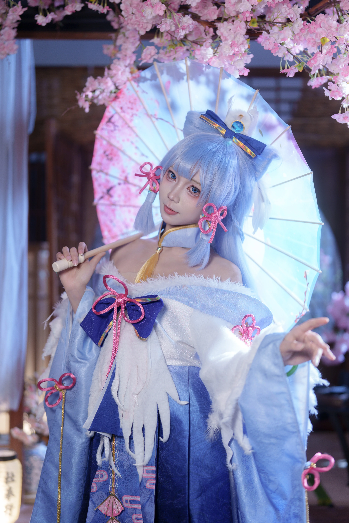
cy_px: 262
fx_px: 727
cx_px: 174
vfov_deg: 39.6
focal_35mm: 50
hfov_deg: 27.0
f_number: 1.4
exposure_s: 1/320
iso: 200
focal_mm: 50
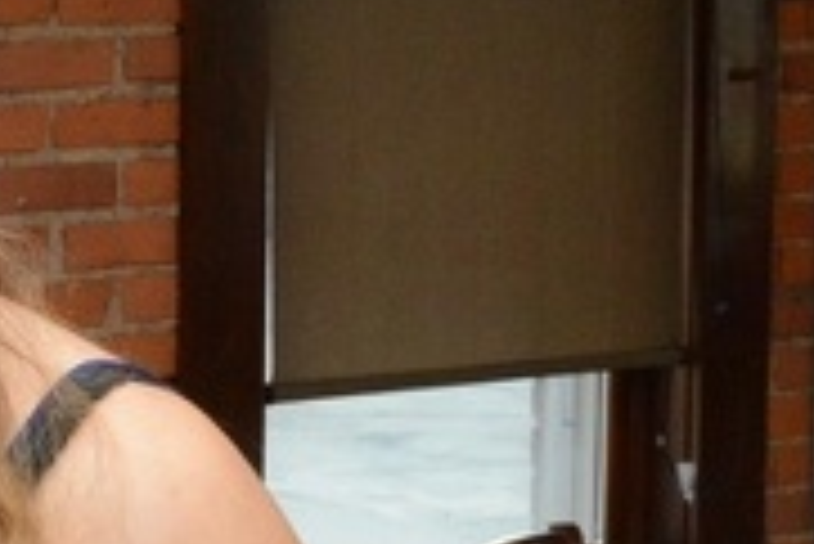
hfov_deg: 11.7
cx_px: -477
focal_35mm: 166
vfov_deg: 8.3
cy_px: 333
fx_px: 3756
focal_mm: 38
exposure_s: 1/60
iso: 6400
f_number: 16
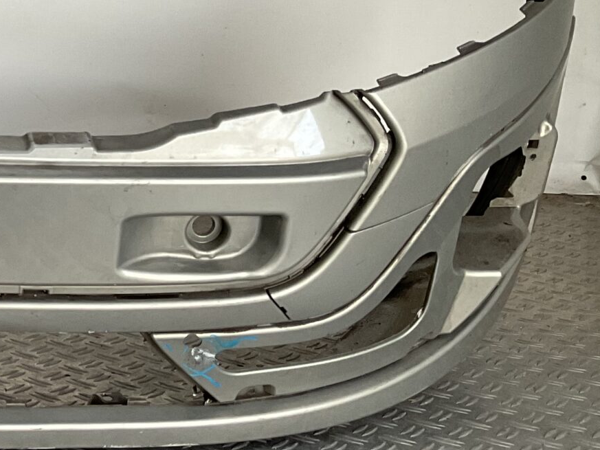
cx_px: -273
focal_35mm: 85
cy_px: 77
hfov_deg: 20.2
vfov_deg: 17.2
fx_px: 1474
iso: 64
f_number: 1.8
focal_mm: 3
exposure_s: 1/100
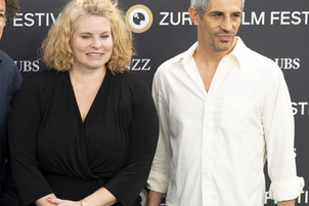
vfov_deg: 9.9
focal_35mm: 138
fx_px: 1184
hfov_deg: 14.8
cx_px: 73
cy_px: 113
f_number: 4.5
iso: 400
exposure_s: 1/200
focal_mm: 90
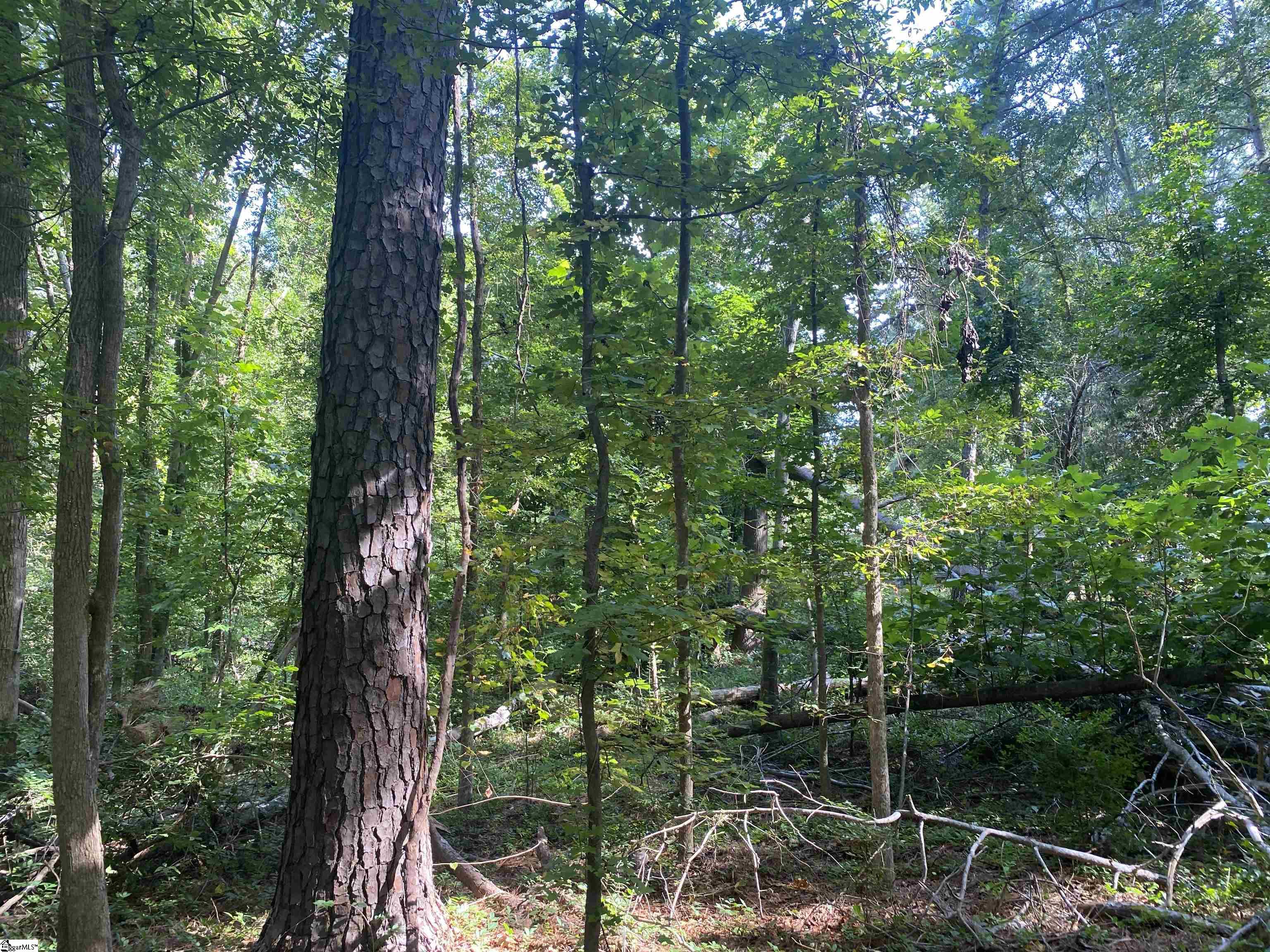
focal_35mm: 26
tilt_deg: +10.7
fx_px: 954
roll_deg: -0.1
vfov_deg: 53.1
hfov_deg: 67.3
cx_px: 635
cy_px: 476
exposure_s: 1/121
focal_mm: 4.25
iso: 80
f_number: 1.8
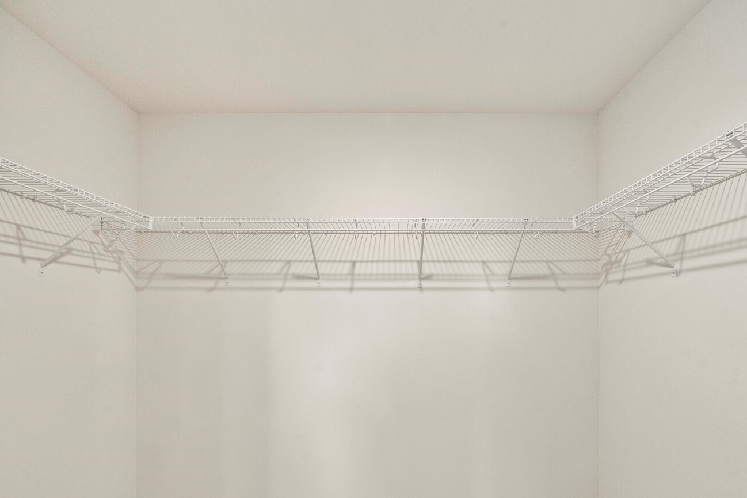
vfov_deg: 69.4
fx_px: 353
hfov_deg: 93.3
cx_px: 381
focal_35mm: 17
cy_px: 310
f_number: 8
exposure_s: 1/60
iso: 640
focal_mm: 13
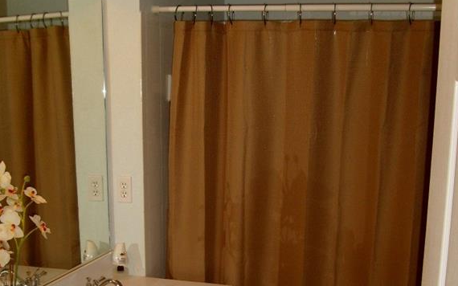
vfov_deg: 25.0
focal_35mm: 50
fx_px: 624
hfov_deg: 40.3
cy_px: 260
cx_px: 230
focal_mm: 5.8
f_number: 2.8
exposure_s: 1/45
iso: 100
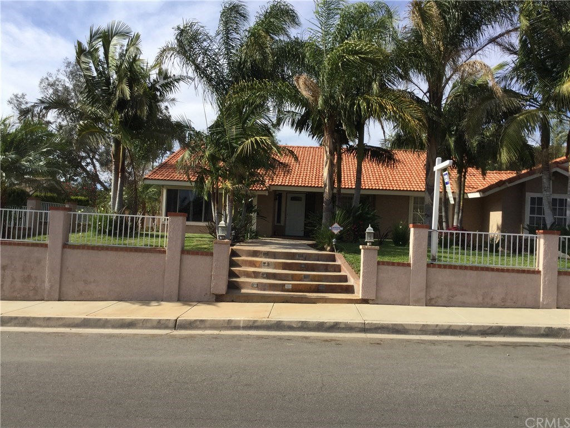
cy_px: 214
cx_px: 285
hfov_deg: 58.4
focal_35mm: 31
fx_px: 510
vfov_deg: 45.4
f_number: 2.4
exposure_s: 1/1101
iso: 25
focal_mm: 3.3
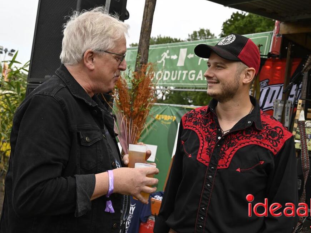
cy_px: 116
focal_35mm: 46
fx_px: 413
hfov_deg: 41.2
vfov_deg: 31.5
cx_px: 154
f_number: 6.3
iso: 100
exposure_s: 1/160
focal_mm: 42
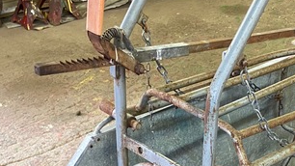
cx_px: 247
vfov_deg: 15.3
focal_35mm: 74
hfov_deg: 27.9
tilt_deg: -41.1
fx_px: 579
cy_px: 233
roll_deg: -0.6
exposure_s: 1/60
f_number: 1.8
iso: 250
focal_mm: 4.25
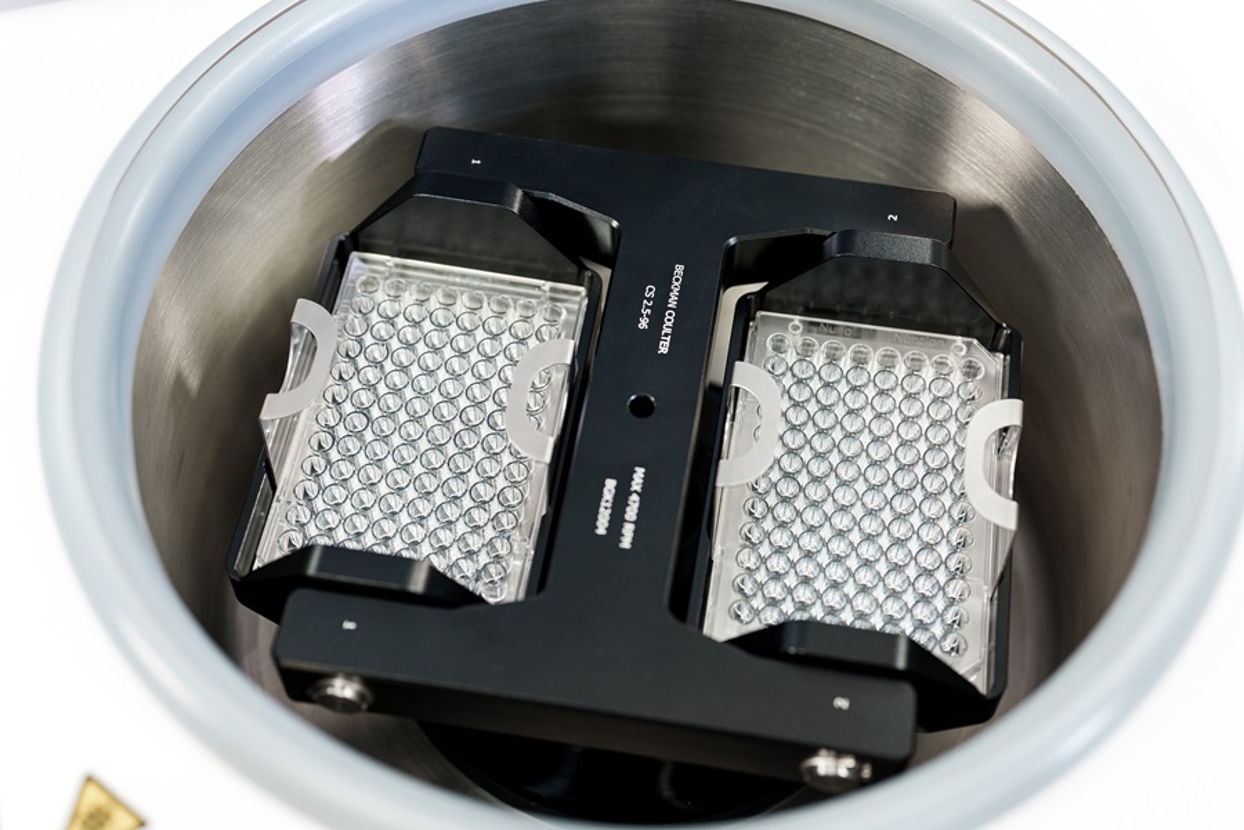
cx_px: 622
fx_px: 1729
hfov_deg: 39.6
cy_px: 415
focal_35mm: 50
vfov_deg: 27.0
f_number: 2.8
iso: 160
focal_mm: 50
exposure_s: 1/50
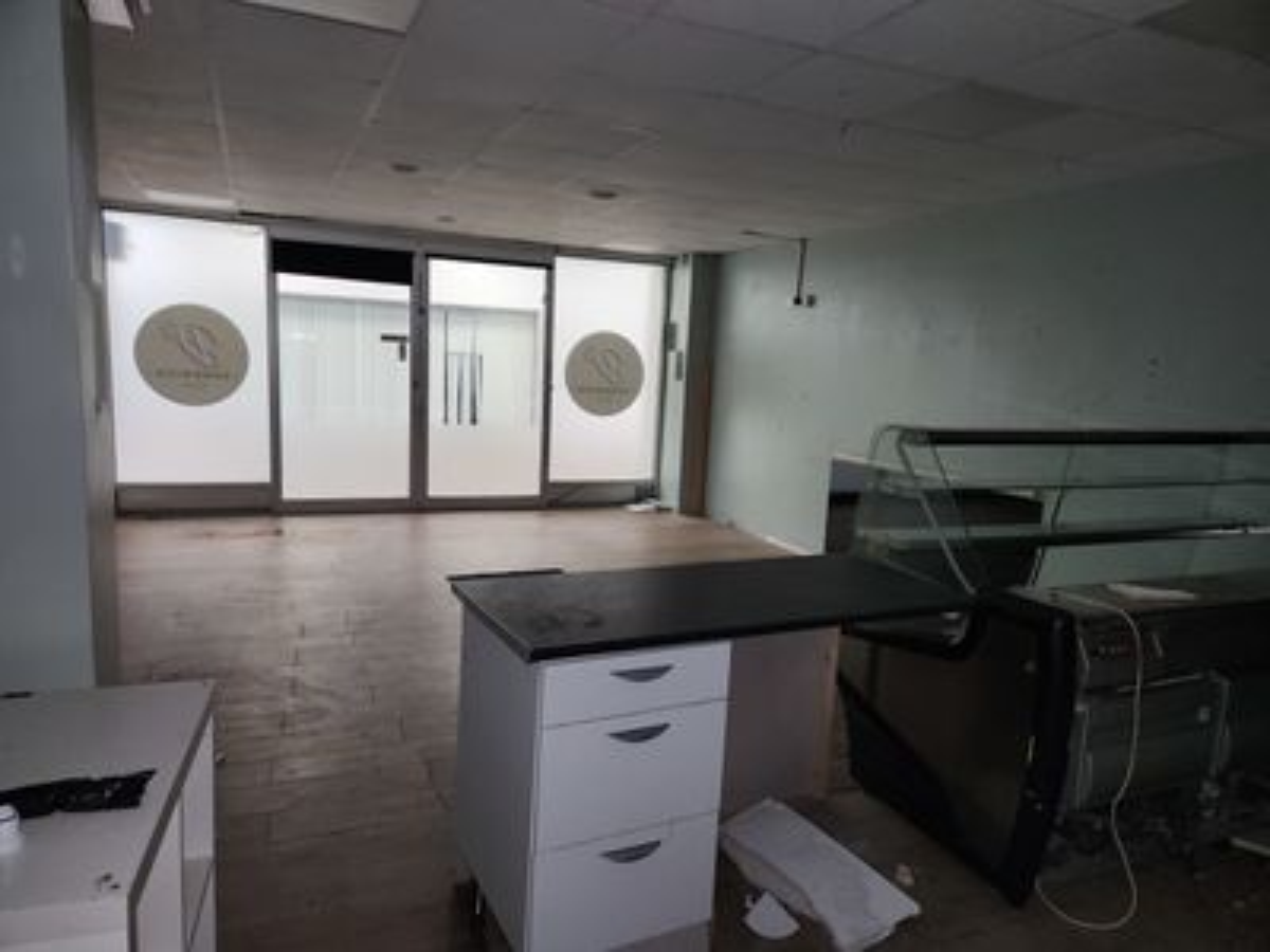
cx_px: 635
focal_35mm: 23
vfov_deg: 58.9
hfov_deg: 73.9
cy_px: 476
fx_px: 844
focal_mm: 5.4
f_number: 1.8
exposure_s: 1/25
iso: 125
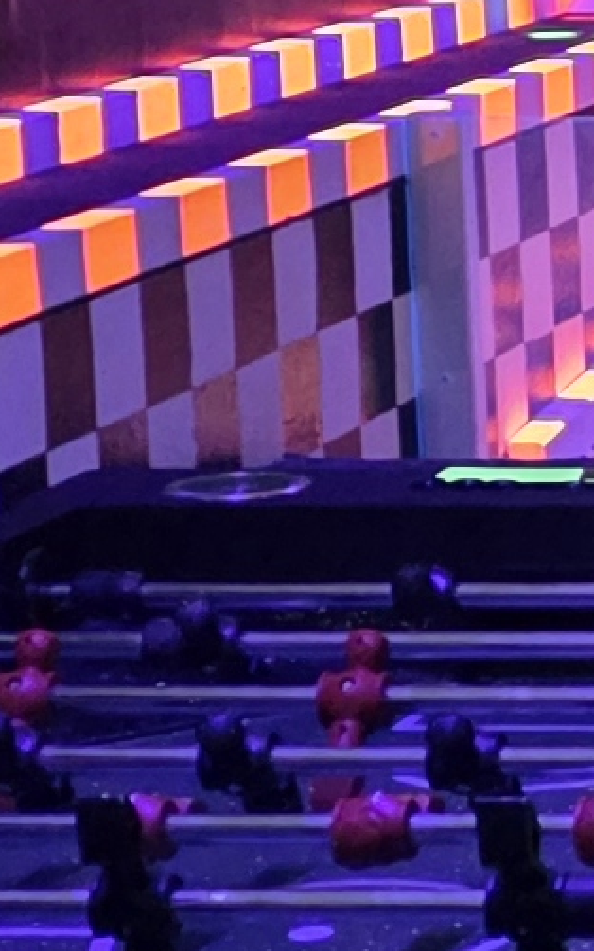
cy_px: 484
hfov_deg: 6.2
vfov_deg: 10.8
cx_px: 1833
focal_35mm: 194
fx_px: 5029
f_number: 1.7
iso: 2000
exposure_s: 1/100
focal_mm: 6.3
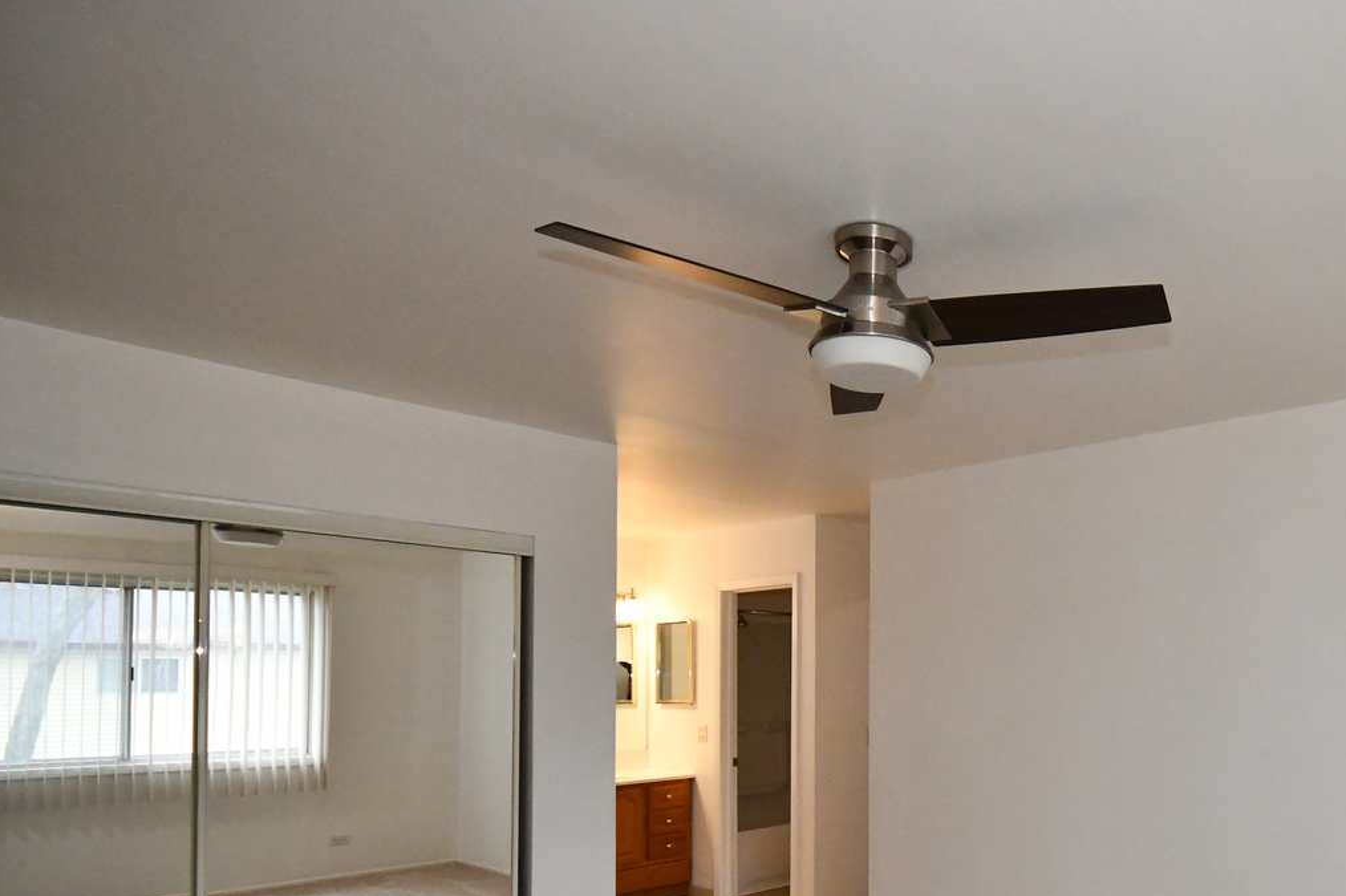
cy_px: 684
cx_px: 1073
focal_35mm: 24
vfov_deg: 50.6
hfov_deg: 67.1
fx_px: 897
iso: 4000
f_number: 6.3
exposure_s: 1/400
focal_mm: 10
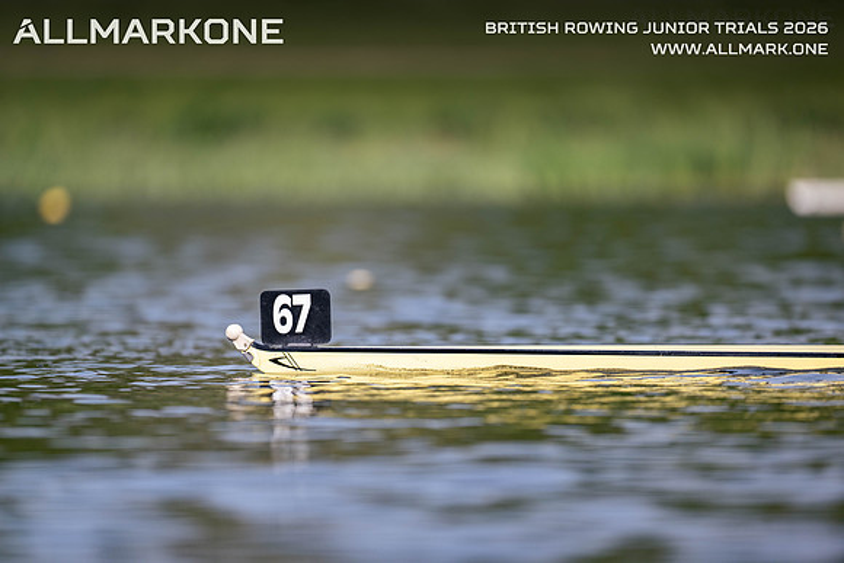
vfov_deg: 2.3
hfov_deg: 3.4
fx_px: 14069
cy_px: 282
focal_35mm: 600
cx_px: 422
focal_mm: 600
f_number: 4
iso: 280
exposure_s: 1/2500
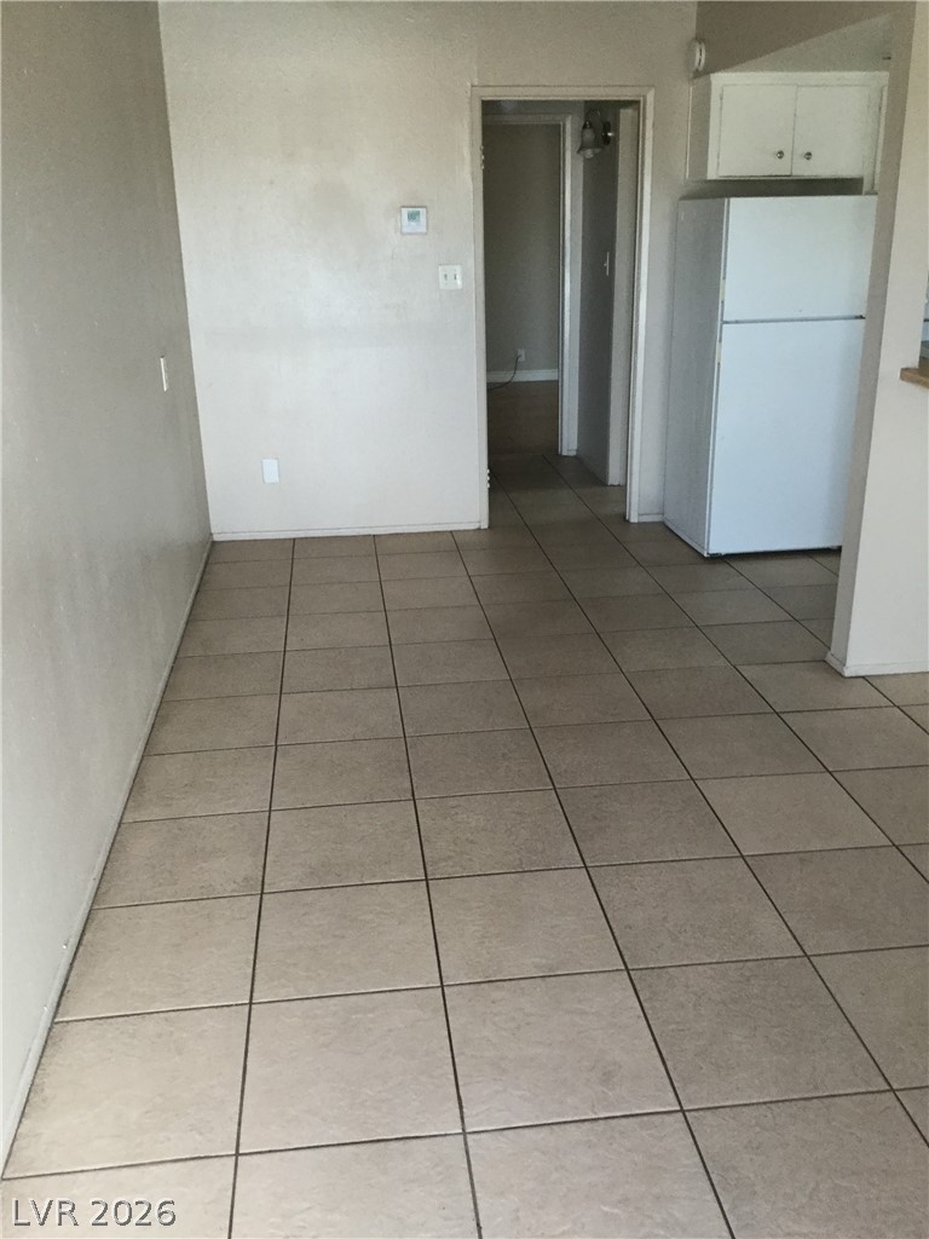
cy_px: 620
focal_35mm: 31
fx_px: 1109
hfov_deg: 45.4
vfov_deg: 58.4
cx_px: 464
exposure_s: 1/30
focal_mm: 3.3
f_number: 2.4
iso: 40
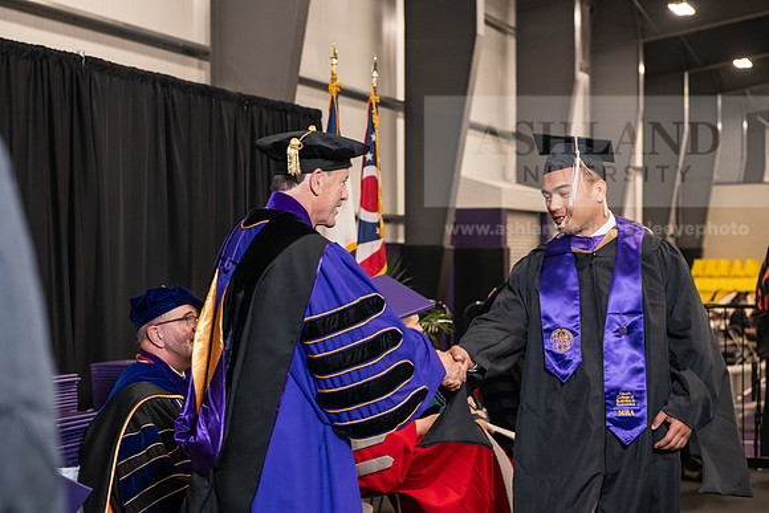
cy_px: 256
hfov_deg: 28.8
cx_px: 384
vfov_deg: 19.5
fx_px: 1496
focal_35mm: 70
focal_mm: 70
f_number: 5
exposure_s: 1/125
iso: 2000
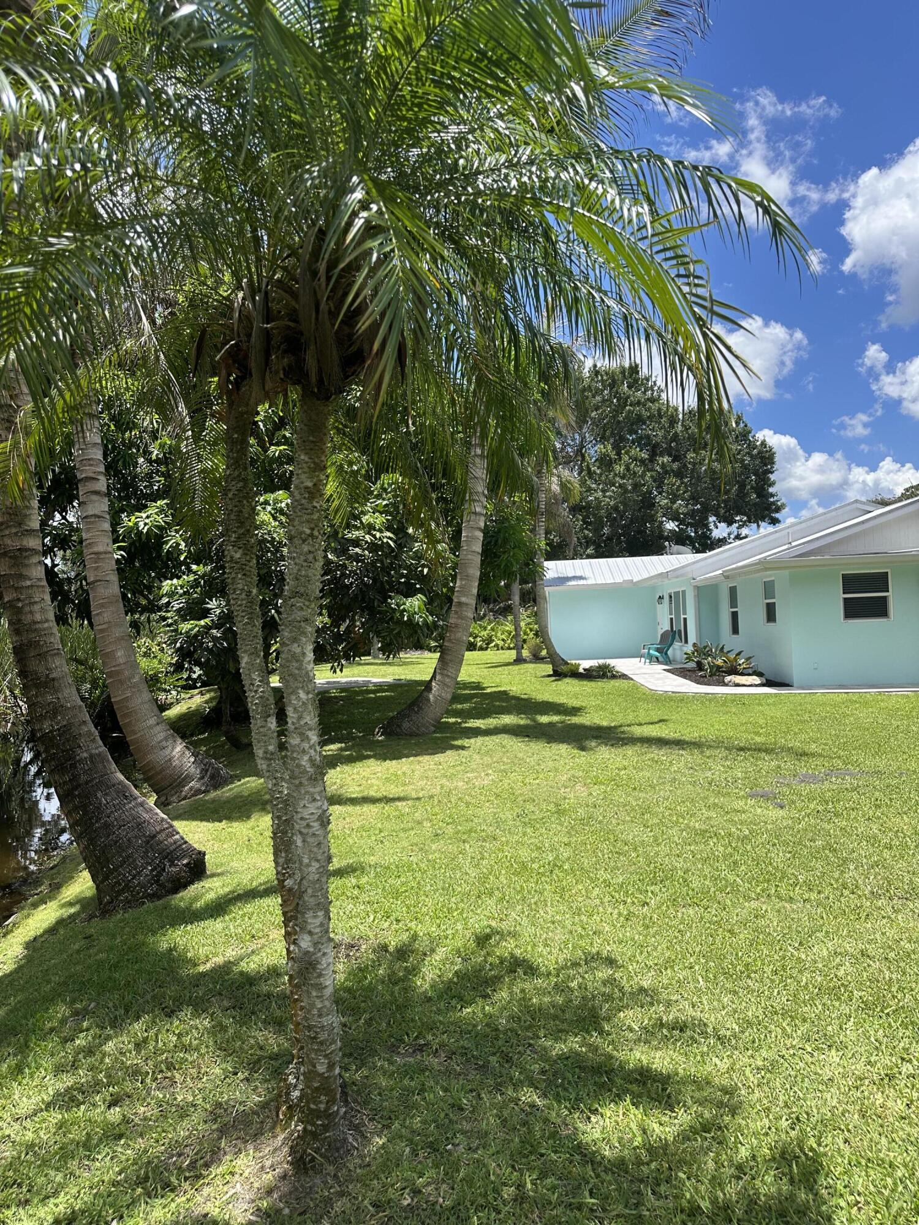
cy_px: 612
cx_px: 460
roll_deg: +1.7
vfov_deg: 71.6
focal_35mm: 24
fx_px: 850
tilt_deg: +1.6
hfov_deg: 56.8
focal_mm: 6.86
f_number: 1.78
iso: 80
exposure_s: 1/2591
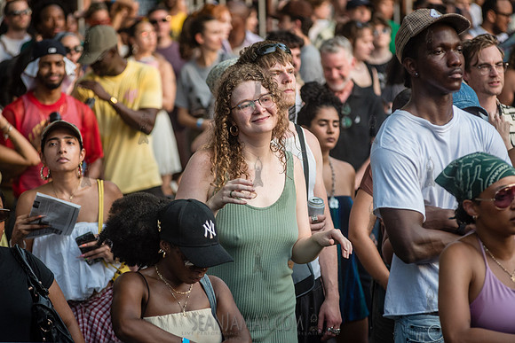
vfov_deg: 8.0
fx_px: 2443
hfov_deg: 12.0
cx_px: 258
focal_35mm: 171
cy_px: 172
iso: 1000
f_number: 4.5
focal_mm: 170
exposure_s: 1/500
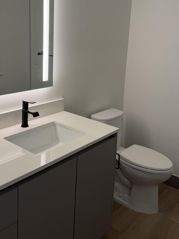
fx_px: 255
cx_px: 87
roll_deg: -2.2
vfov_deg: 49.1
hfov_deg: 38.7
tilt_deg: -10.2
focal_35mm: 37
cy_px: 76
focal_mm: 6.76
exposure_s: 1/179
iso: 80
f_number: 1.78
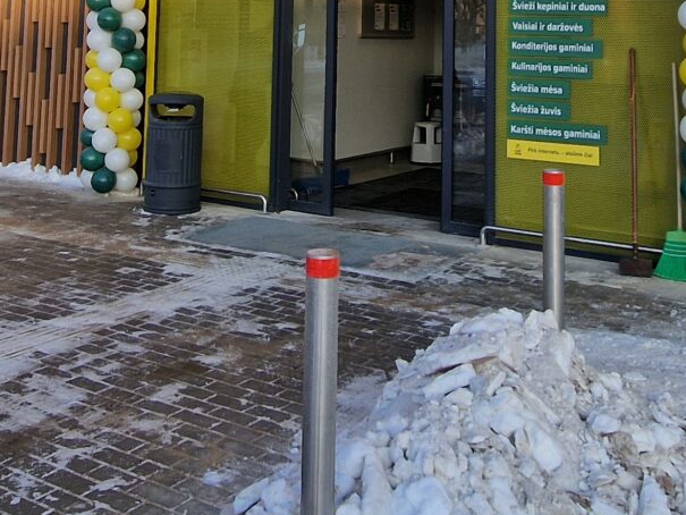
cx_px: 345
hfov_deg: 42.9
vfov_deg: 29.3
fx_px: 872
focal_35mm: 44
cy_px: -68
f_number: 2.2
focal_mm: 2.2
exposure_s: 1/910
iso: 50
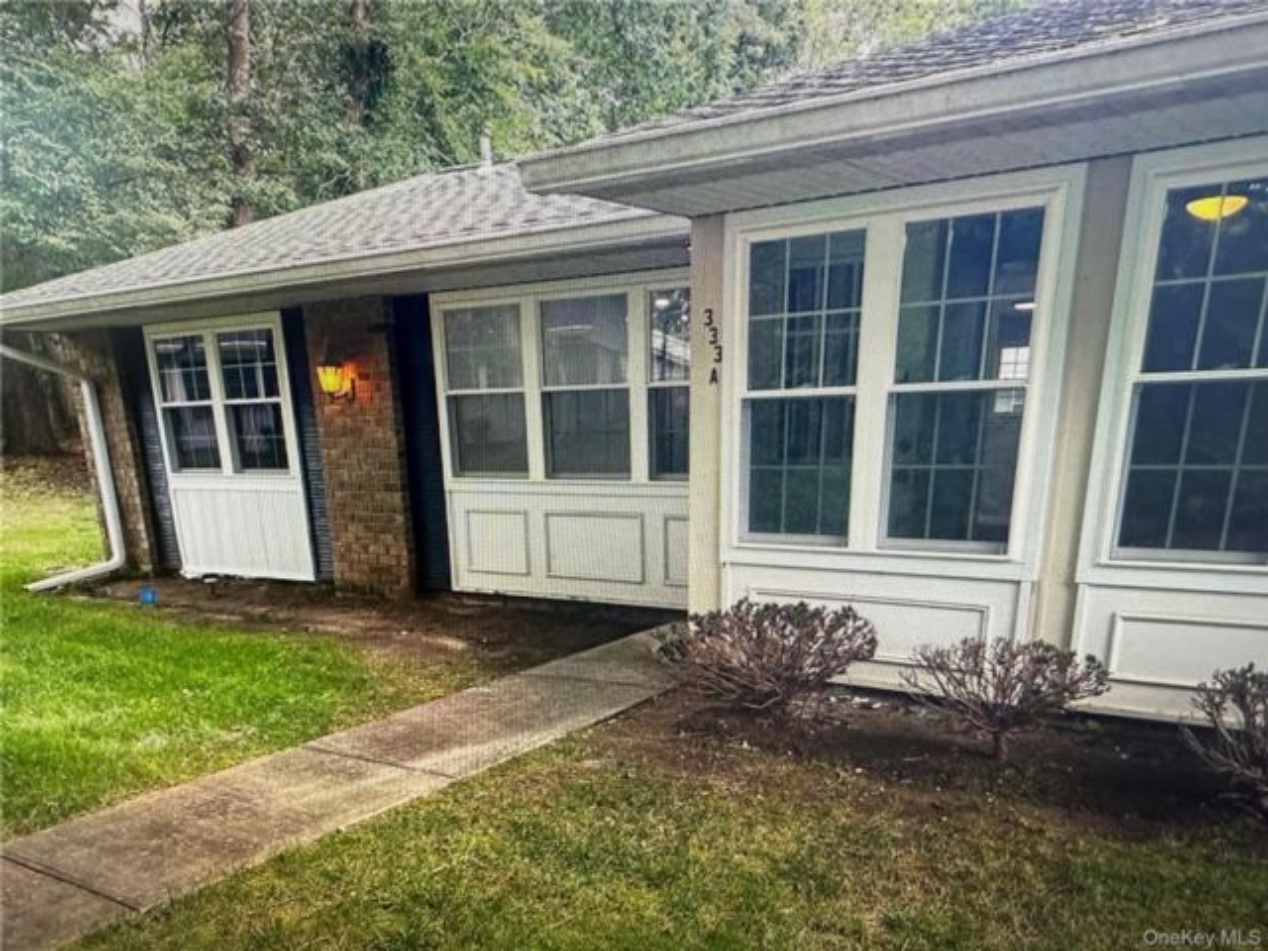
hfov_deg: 71.6
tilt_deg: -14.0
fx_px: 879
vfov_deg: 56.8
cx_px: 634
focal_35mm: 24
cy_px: 476
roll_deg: -2.1
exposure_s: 1/99
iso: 160
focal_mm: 2.22
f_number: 2.2
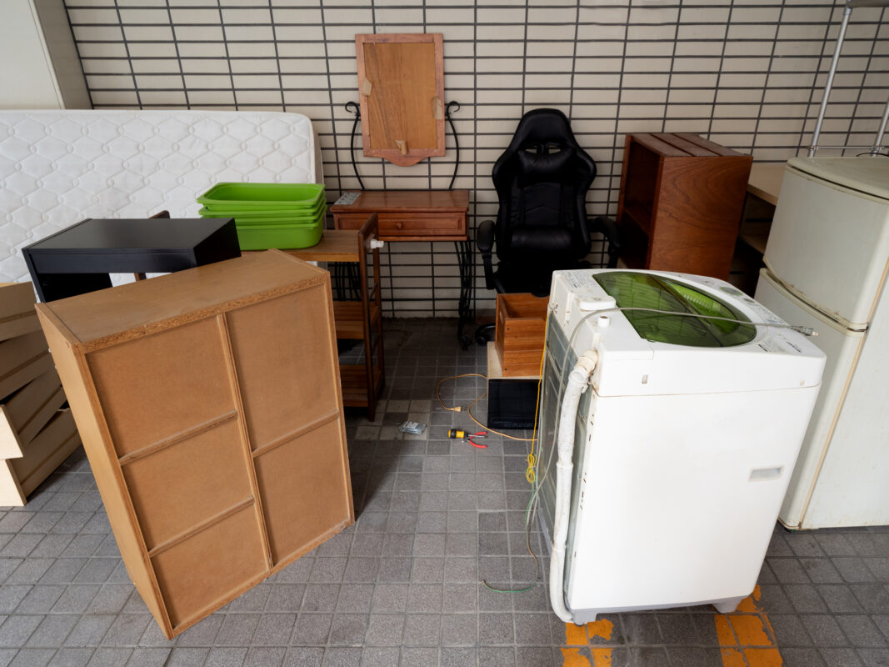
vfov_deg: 61.1
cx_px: 444
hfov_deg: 76.4
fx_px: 565
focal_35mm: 22
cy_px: 334
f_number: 3.2
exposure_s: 1/25
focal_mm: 11
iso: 200
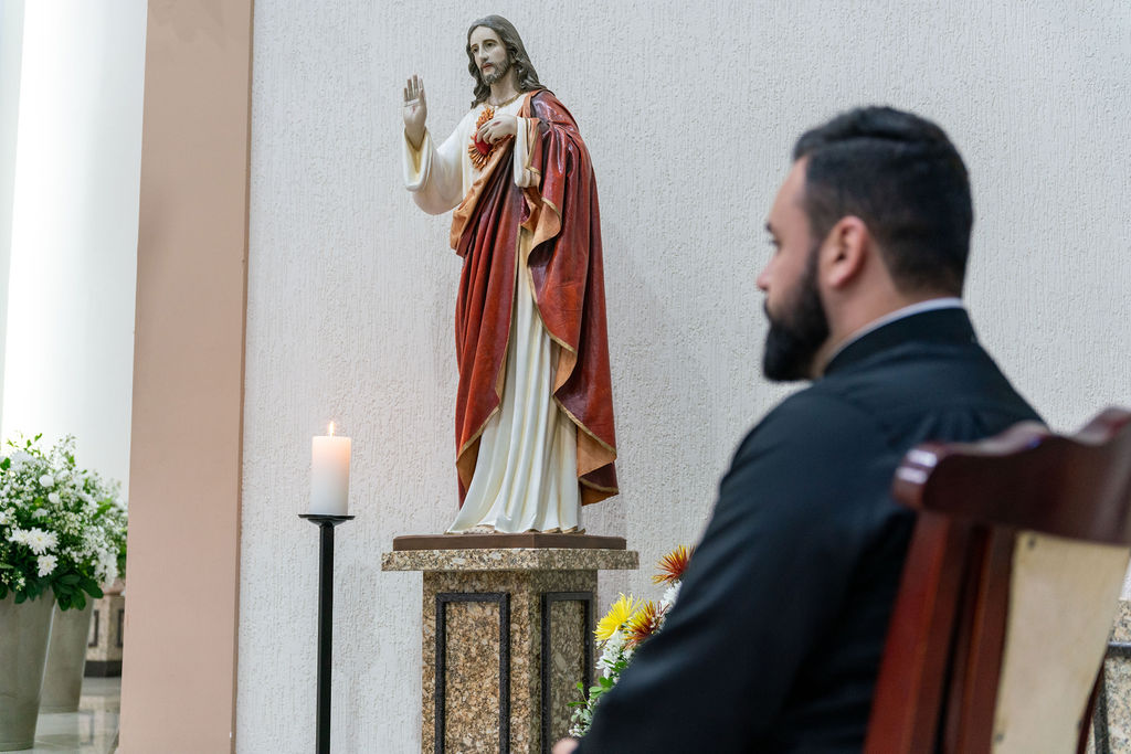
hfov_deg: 43.7
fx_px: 1411
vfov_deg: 29.9
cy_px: 377
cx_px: 566
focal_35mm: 45
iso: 1600
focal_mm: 44.9
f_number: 2.8
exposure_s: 1/125
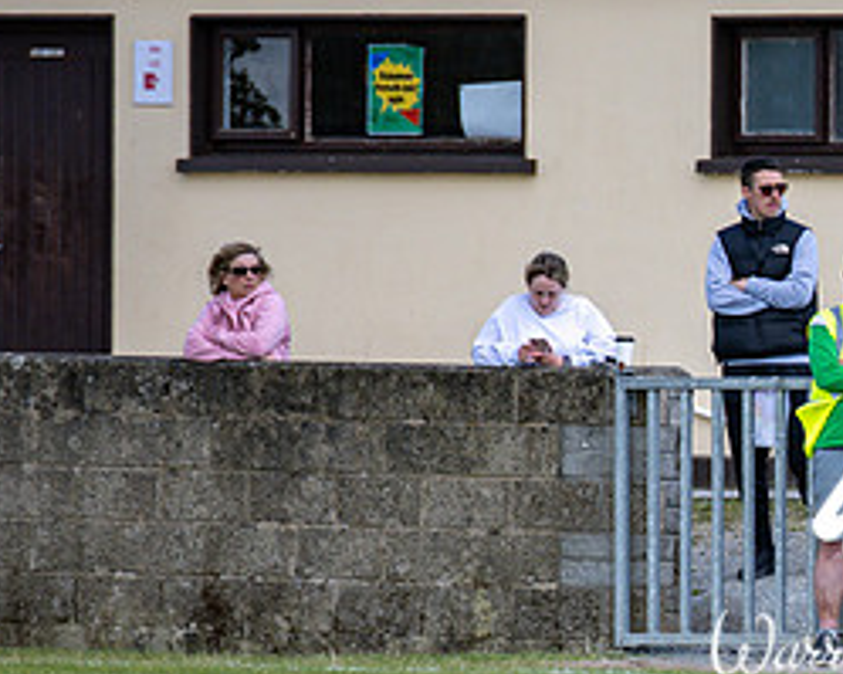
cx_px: 931
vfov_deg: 1.6
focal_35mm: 982
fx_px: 24491
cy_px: 593
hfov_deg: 2.0
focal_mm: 300
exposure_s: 1/3200
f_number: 2.8
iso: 220
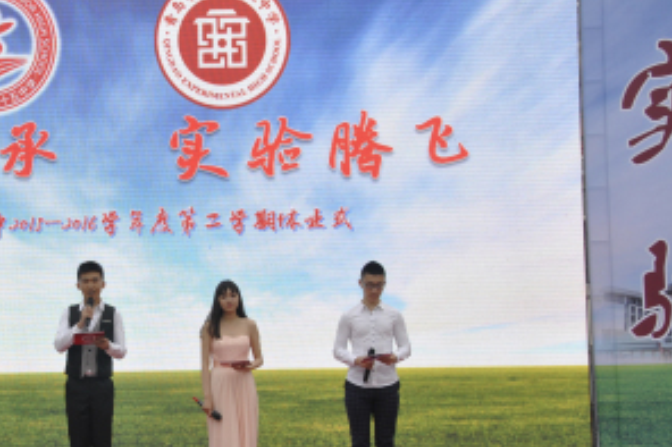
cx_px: 136
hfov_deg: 26.2
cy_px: 334
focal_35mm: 76
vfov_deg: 17.8
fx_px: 1418
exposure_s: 1/160
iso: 200
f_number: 6.3
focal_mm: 30
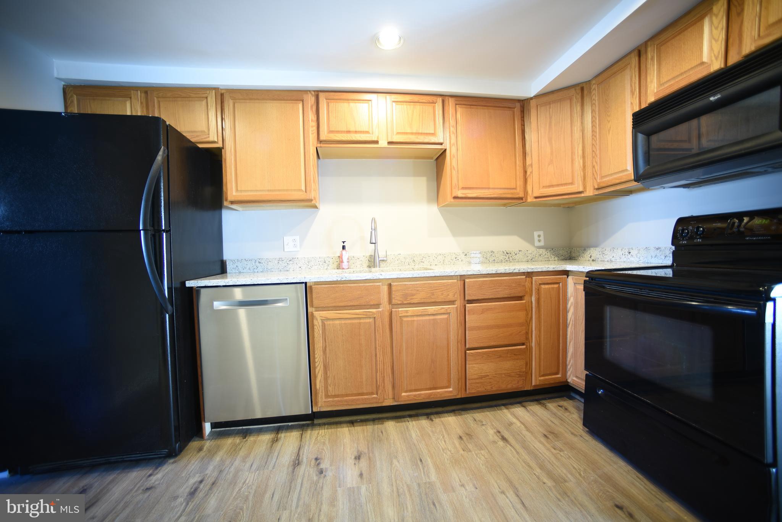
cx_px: 391
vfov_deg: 81.3
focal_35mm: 14
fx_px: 304
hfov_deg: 104.2
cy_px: 261
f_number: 2.8
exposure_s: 1/2.5
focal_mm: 14
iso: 100
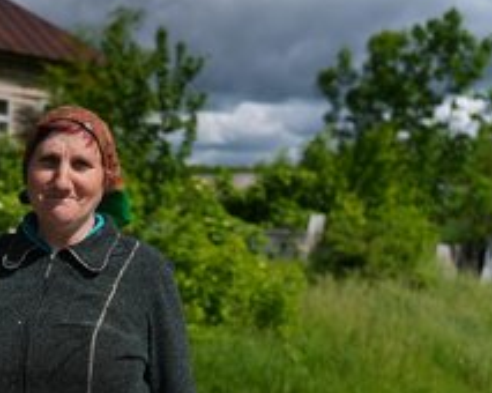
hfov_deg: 33.8
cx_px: 67
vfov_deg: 28.1
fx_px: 771
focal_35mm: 53
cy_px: 302
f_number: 2.8
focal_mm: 30
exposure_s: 1/200
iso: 500
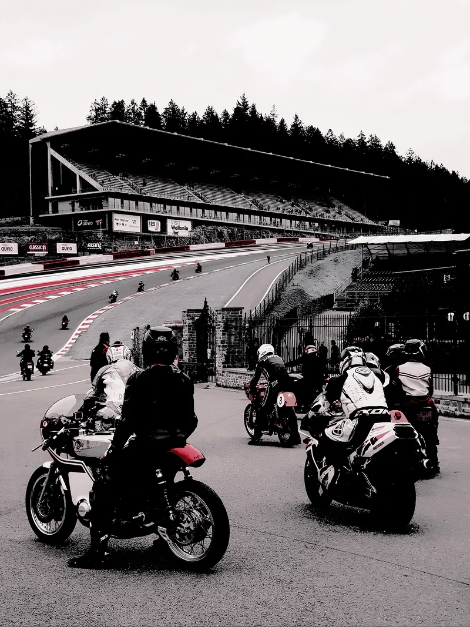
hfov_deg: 28.0
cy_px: 314
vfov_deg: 36.8
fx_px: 942
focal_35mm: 52
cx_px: 235
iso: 25
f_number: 2.4
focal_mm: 6
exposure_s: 1/63
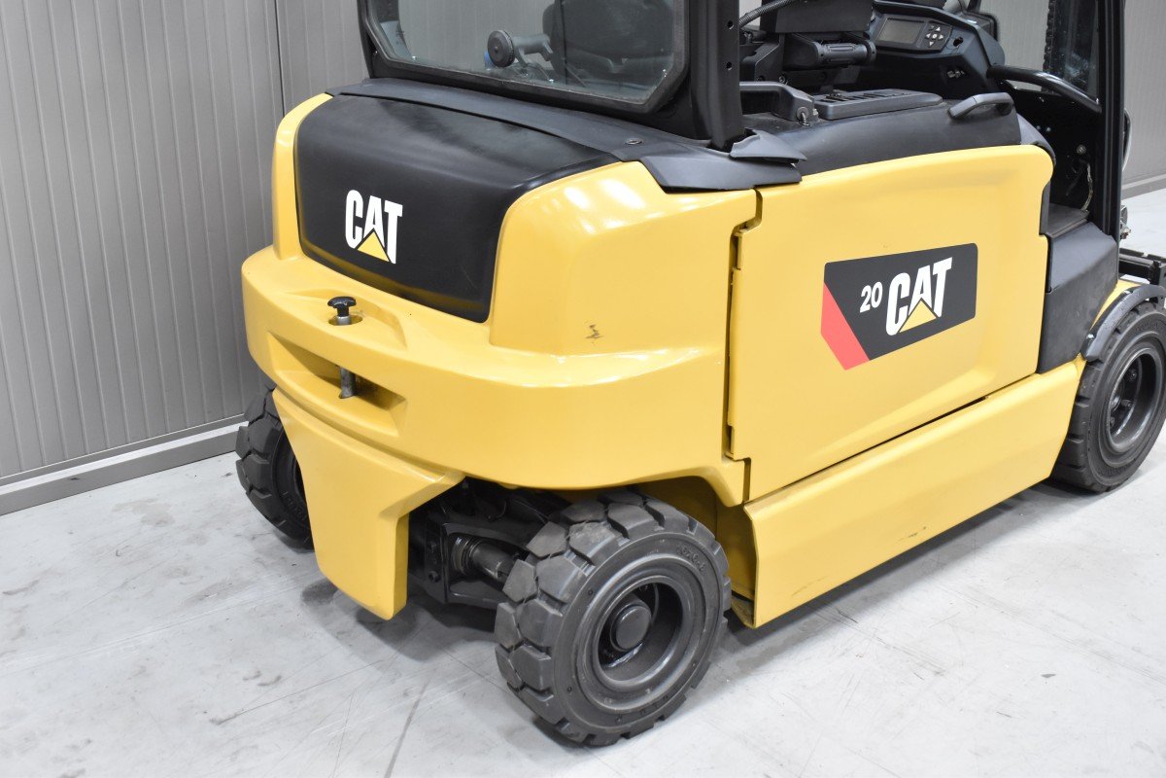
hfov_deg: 47.9
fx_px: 1312
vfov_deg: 33.0
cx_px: 583
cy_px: 389
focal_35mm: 40
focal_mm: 27
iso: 1600
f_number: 5
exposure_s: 1/25
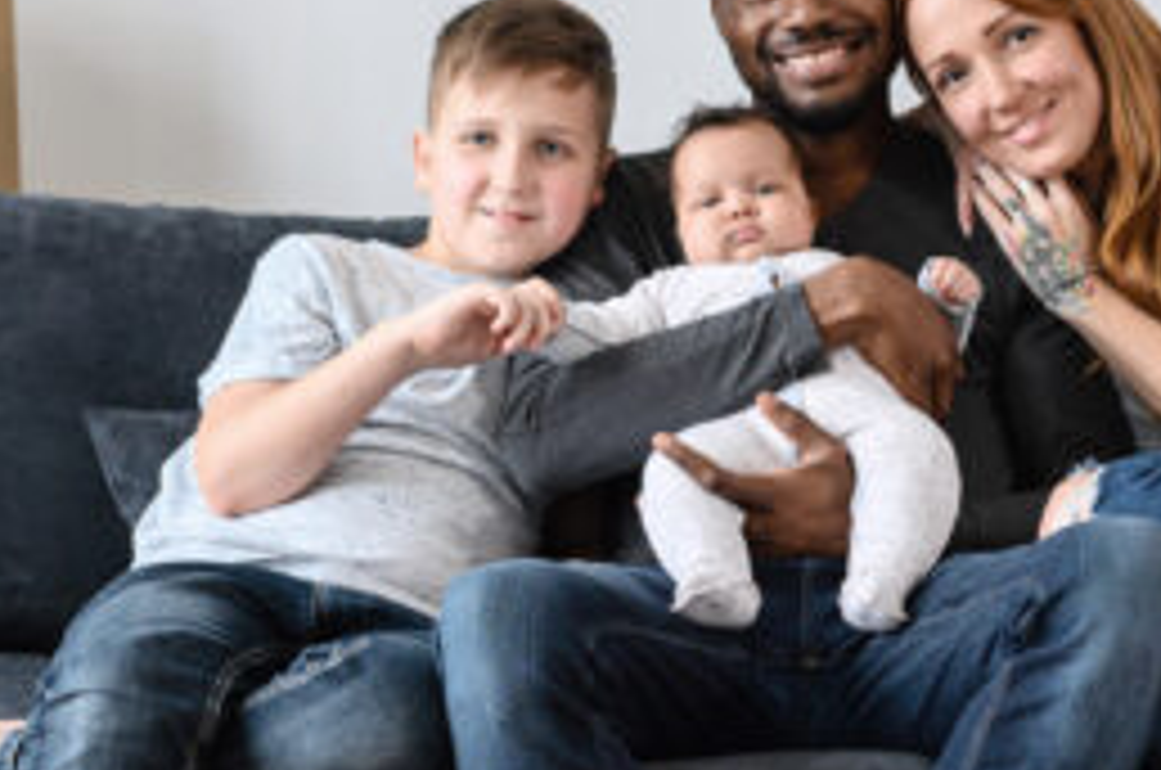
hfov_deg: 14.8
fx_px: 4474
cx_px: 702
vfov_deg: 9.8
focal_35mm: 139
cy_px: 561
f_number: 2.5
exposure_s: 1/100
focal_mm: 35
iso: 360
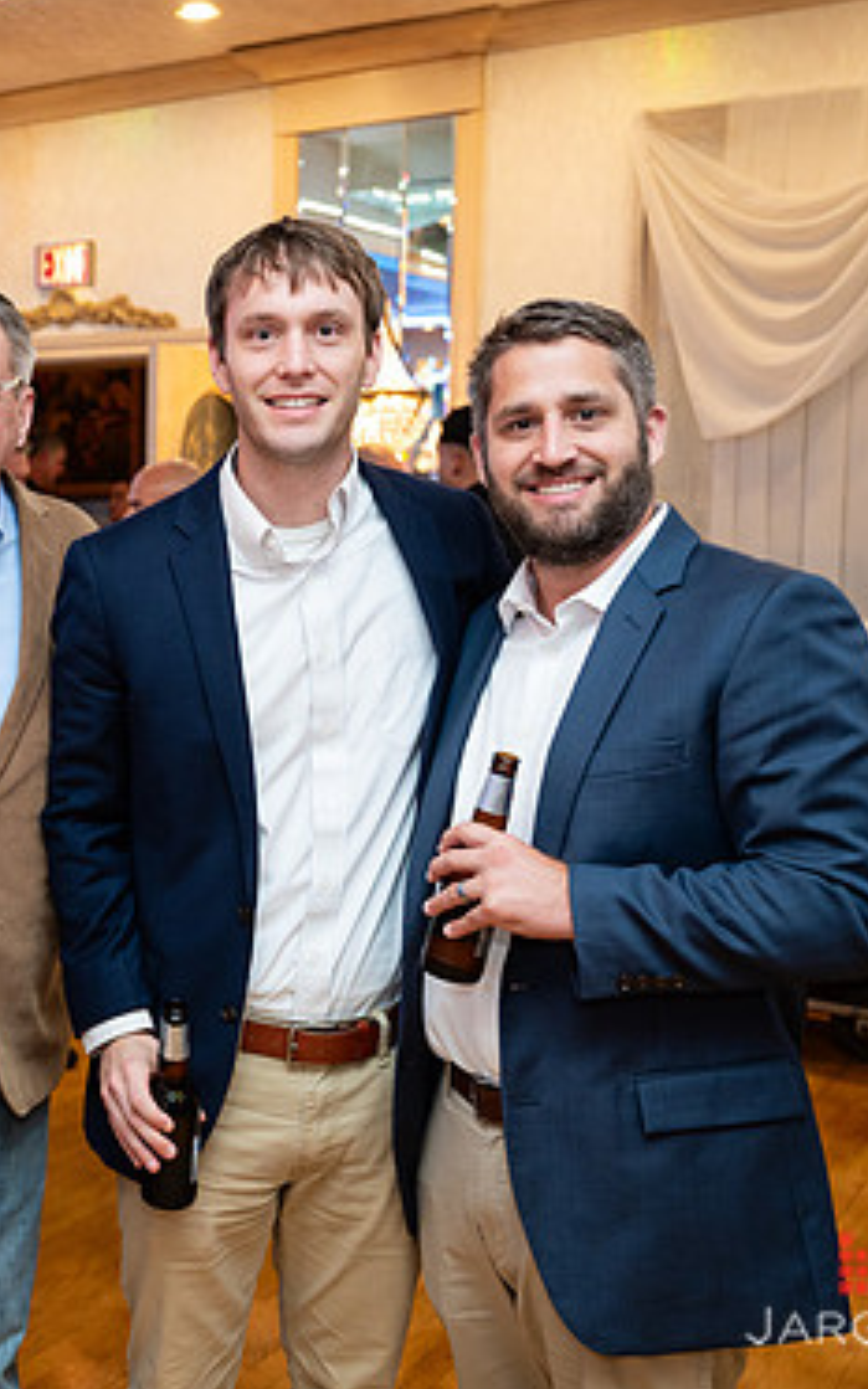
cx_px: 22
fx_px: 1780
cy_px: 708
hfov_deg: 26.1
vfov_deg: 42.7
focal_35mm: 47
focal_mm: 29
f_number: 3.2
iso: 1250
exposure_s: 1/200
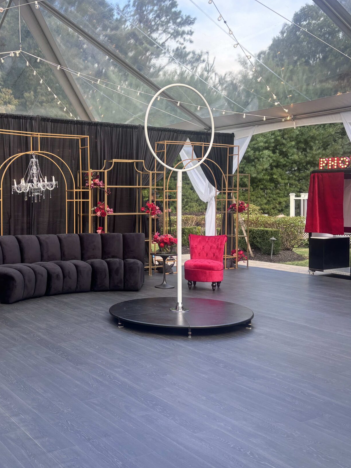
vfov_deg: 45.8
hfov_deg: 34.7
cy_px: 223
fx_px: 554
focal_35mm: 41
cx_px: 105
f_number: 1.6
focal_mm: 5.96
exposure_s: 1/161
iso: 40
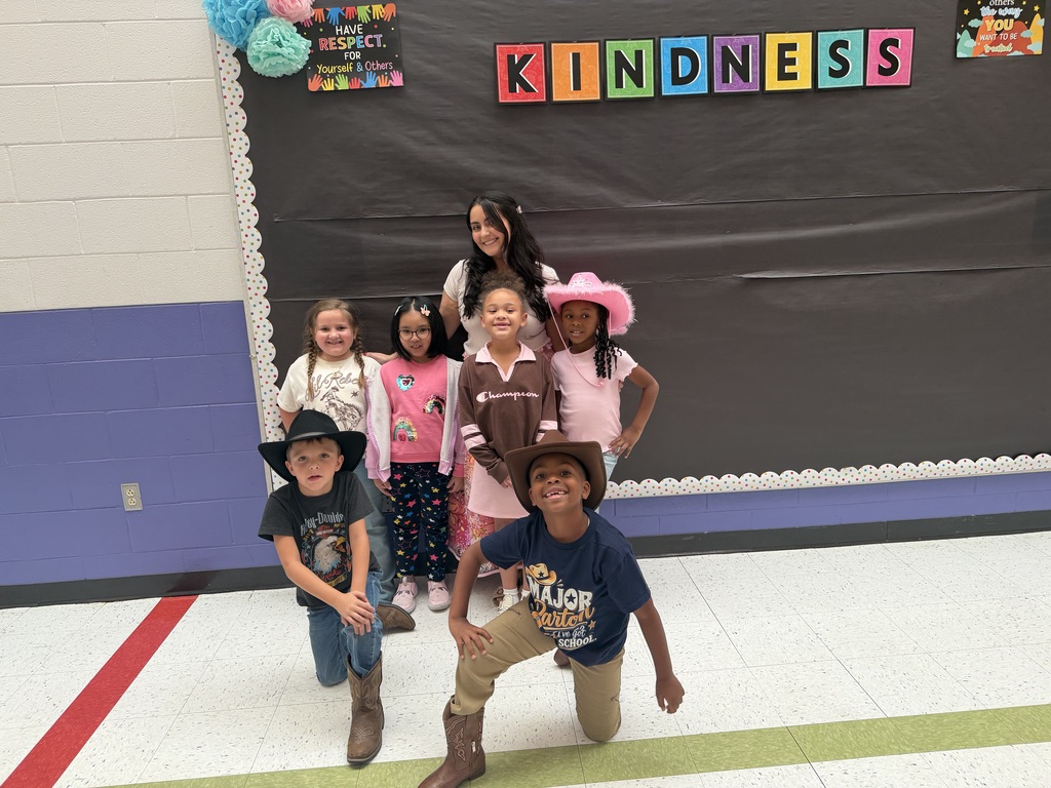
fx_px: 729
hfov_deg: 71.6
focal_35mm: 24
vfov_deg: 56.8
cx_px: 526
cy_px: 394
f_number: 1.78
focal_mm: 6.76
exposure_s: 1/120
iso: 125
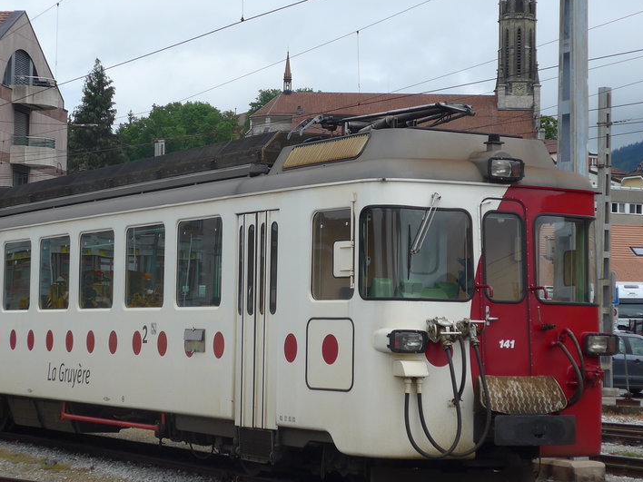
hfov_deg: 19.6
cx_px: 269
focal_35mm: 100
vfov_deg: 14.8
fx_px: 1858
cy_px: 251
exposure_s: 1/1300
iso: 80
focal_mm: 12
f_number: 3.5
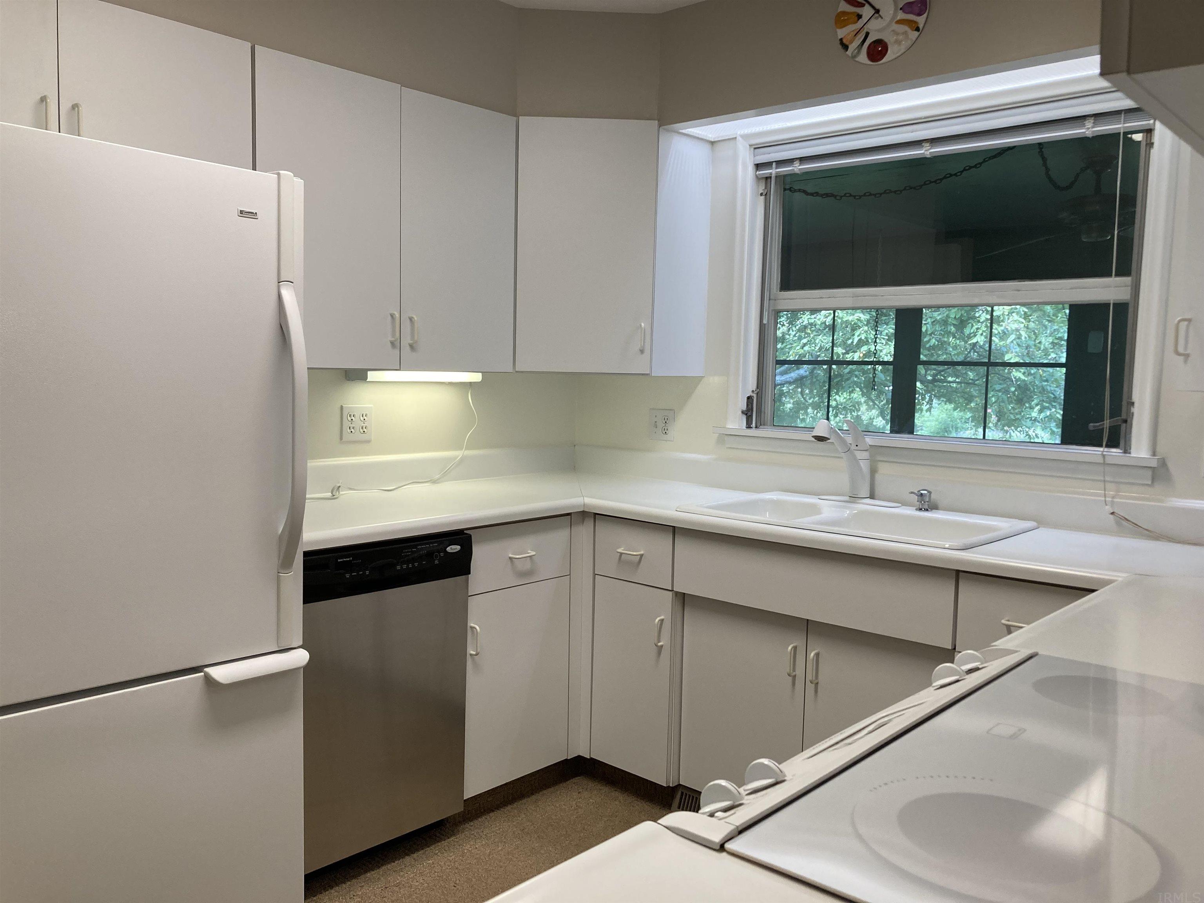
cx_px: 602
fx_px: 974
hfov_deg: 63.4
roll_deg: +0.4
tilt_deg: -4.5
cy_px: 452
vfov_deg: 49.7
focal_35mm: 28
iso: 64
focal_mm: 3.99
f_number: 1.8
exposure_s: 1/120
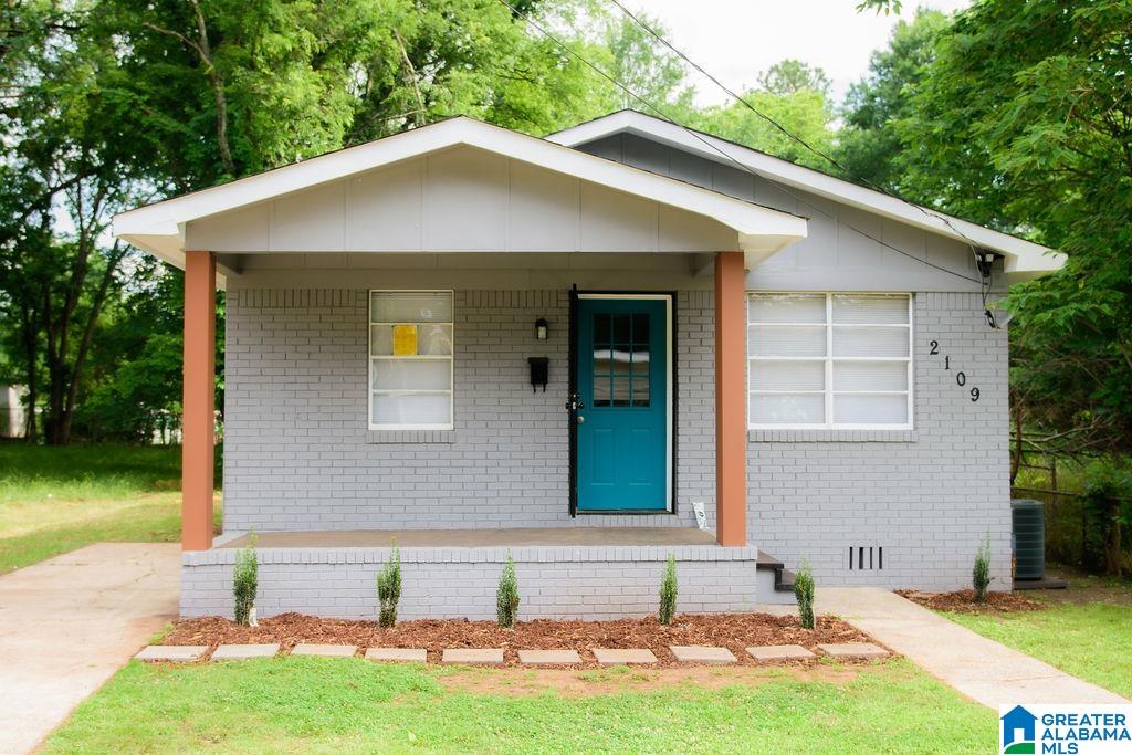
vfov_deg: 31.9
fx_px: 1321
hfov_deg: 46.4
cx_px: 566
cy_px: 378
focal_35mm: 42
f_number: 2.8
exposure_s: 1/320
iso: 100
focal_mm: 28
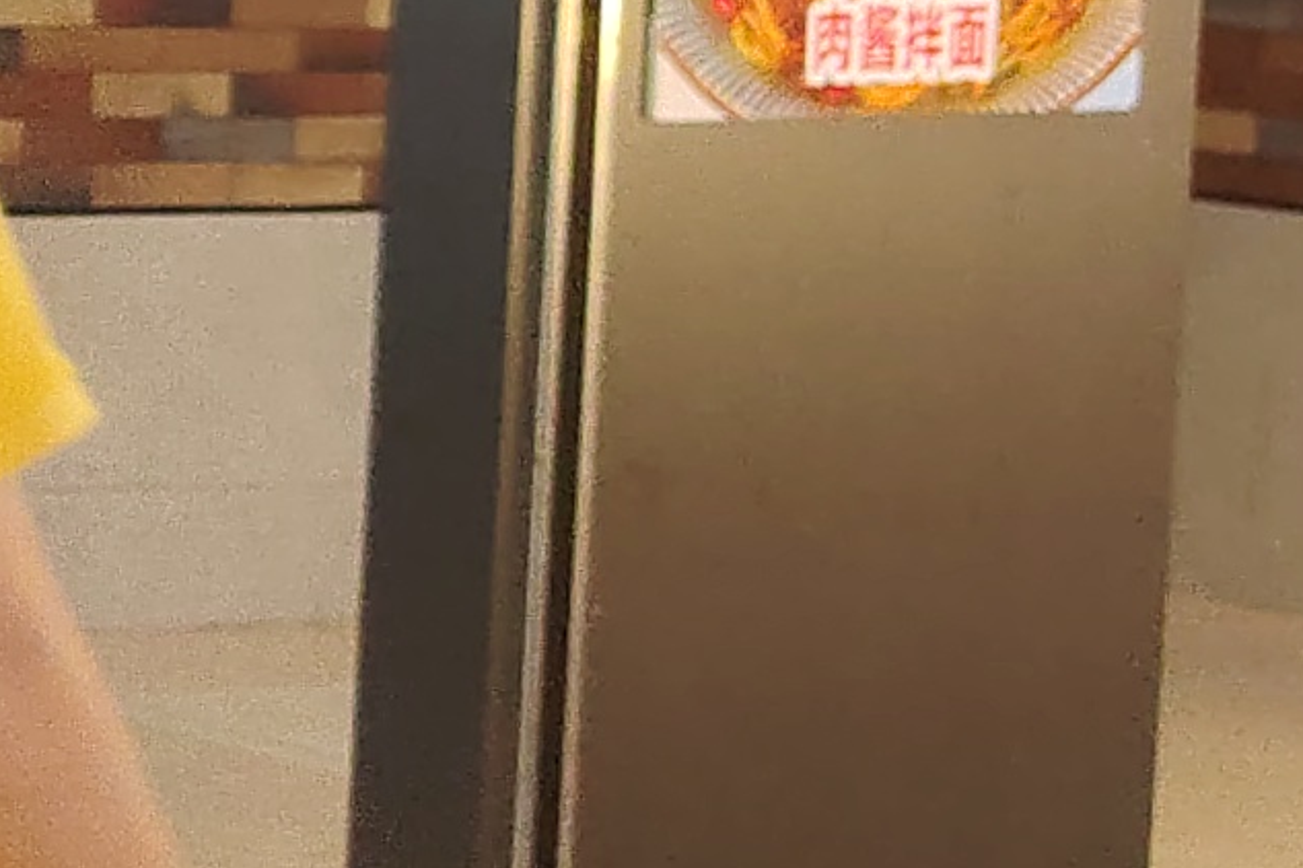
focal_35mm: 175
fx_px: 6334
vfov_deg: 7.8
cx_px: -2590
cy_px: -243
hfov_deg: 9.3
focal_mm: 4.84
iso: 482
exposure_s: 1/100
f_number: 1.88
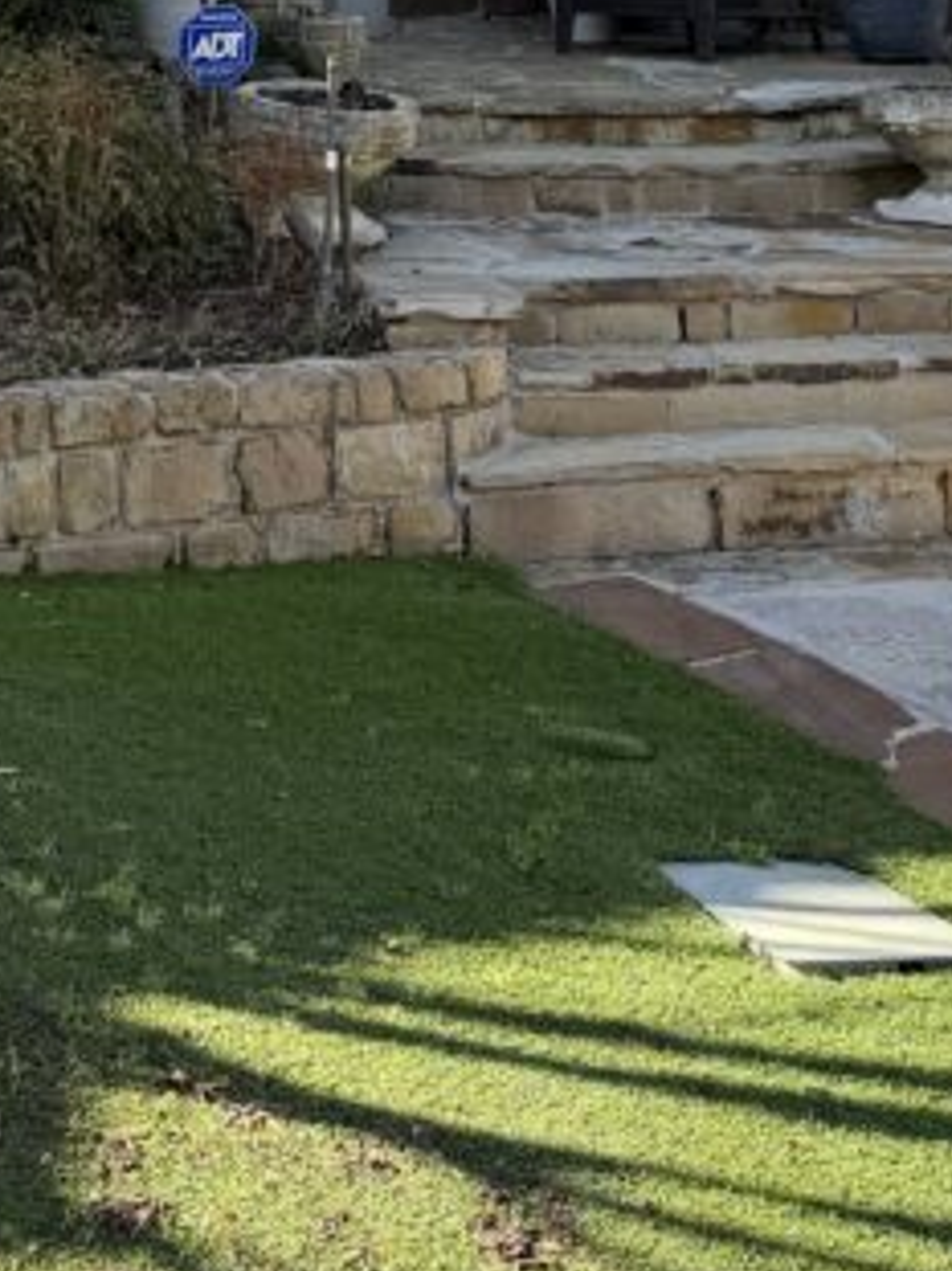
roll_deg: -0.3
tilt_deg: +9.7
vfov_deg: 21.4
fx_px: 2899
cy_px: -548
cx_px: 261
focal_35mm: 79
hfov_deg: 18.6
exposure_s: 1/898
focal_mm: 6.76
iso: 80
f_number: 1.78
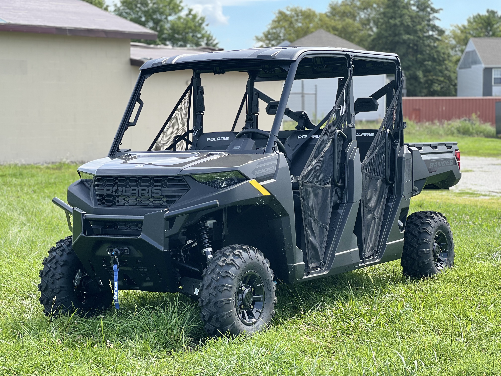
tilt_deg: -4.0
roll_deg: -0.2
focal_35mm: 77
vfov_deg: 19.1
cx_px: 250
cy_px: 188
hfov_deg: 25.3
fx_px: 1114
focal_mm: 9
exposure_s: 1/221
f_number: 2.8
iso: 25
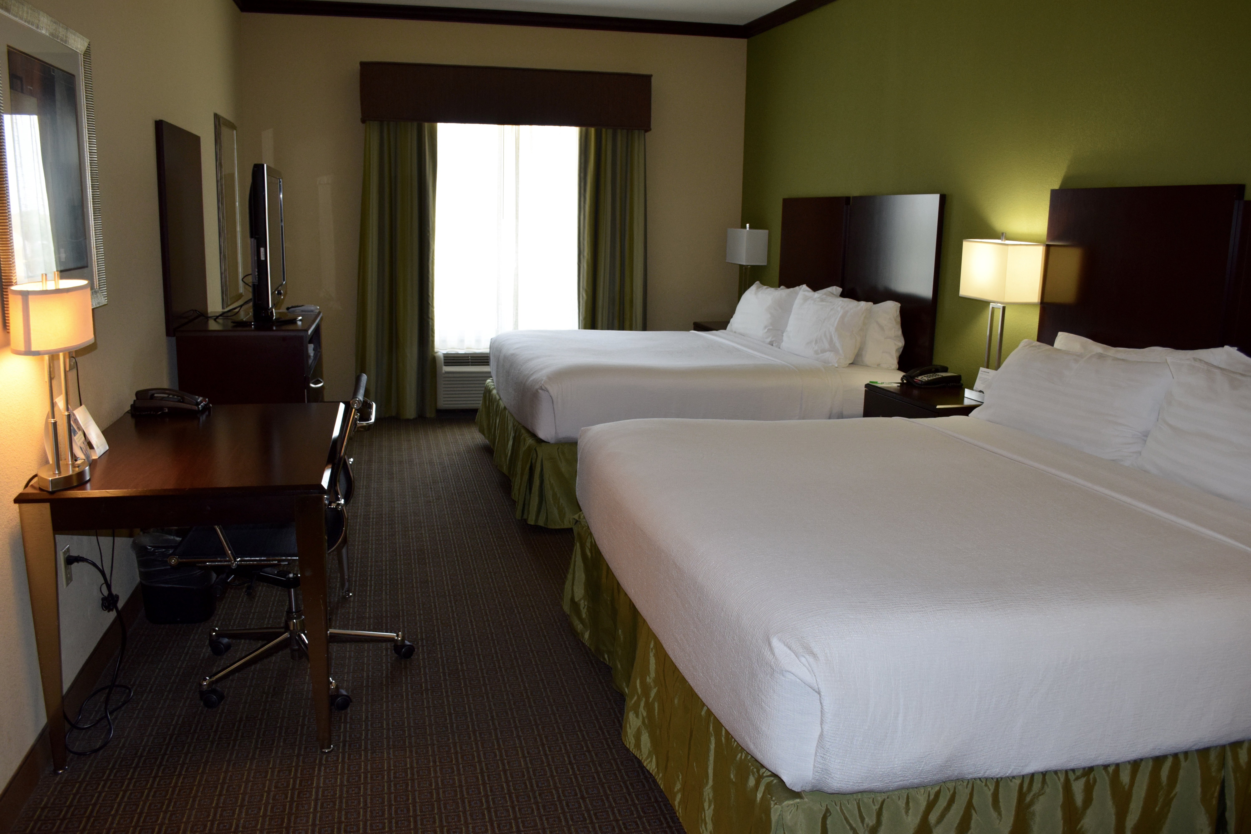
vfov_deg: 47.9
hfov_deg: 67.4
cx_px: 626
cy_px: 417
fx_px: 938
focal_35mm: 27
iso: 800
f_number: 5.6
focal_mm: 18
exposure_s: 1/125
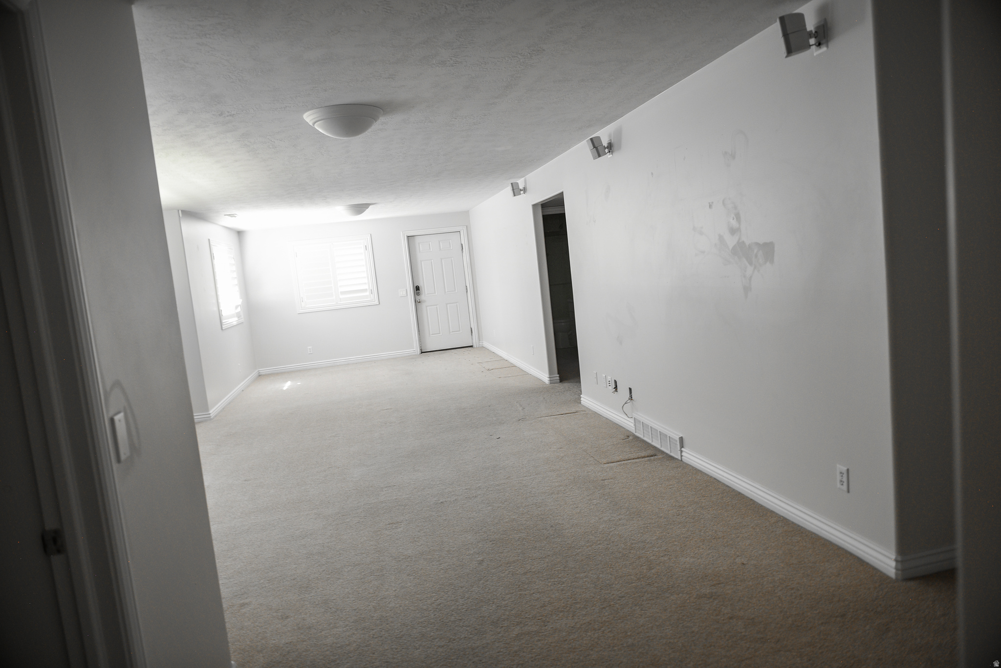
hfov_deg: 73.7
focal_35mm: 24
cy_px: 334
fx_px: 668
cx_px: 500
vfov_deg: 53.2
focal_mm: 24
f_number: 2.8
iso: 320
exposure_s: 1/13
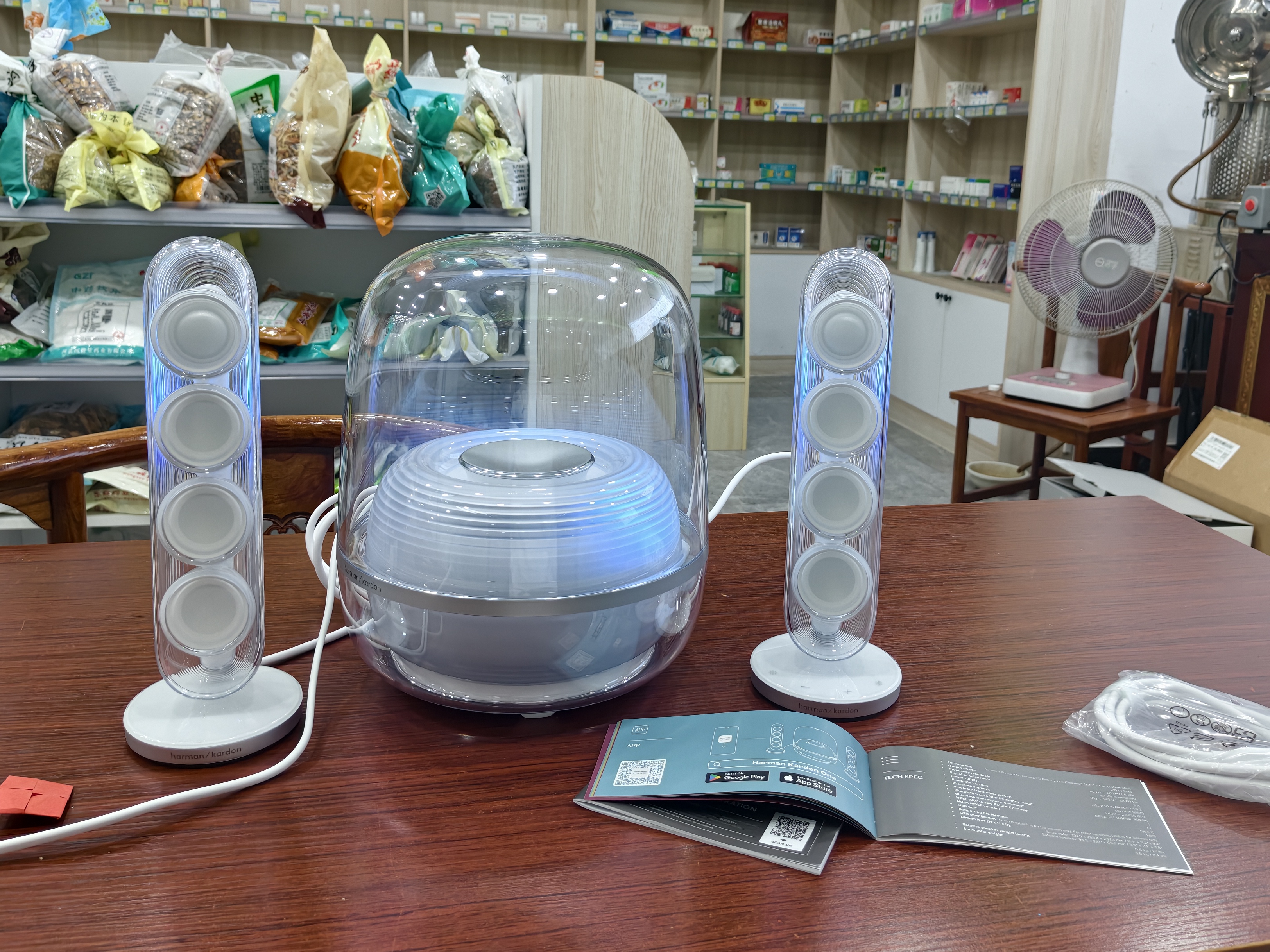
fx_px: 1064
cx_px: 657
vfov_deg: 47.8
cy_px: 364
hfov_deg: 61.6
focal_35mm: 29
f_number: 1.88
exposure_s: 1/100
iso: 265
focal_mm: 5.56
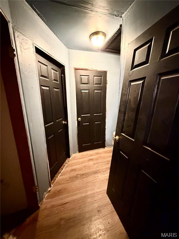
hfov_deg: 85.7
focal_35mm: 14
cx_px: 90
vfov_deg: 102.1
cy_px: 120
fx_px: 97
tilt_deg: -13.4
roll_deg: -0.2
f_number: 2.2
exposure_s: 1/40
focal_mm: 2.22
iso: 1000
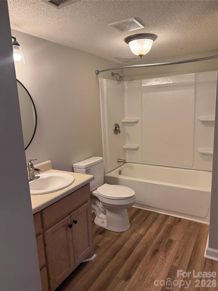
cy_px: 146
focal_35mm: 24
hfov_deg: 56.8
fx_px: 202
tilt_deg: -10.1
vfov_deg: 71.6
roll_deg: +2.2
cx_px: 109
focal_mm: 6.76
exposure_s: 1/120
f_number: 1.78
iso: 100
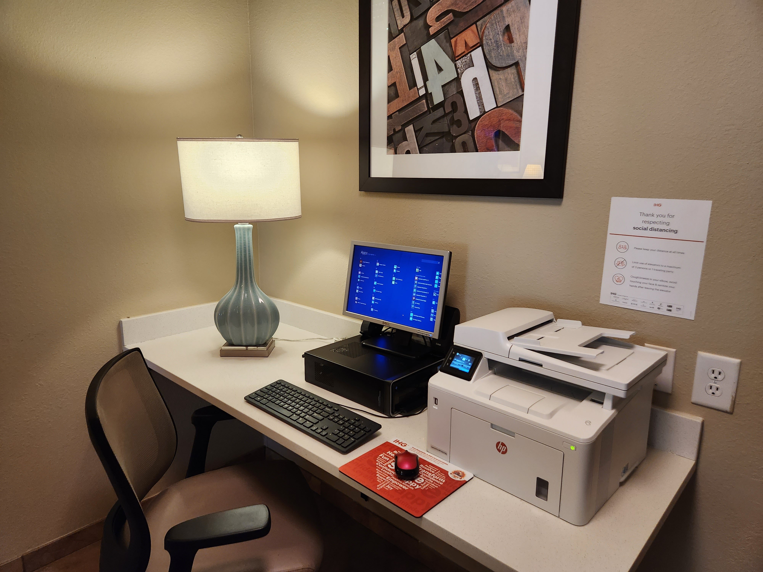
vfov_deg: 58.9
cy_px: 286
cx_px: 382
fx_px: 507
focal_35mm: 23
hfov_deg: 73.9
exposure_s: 1/120
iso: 250
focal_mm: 5.4
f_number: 1.8
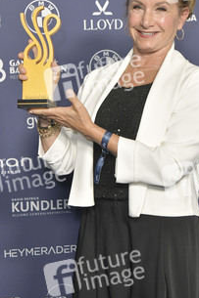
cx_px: 123
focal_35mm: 63
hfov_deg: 21.5
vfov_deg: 31.9
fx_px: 523
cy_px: 127
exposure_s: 1/250
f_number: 6.3
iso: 2000
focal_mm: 48
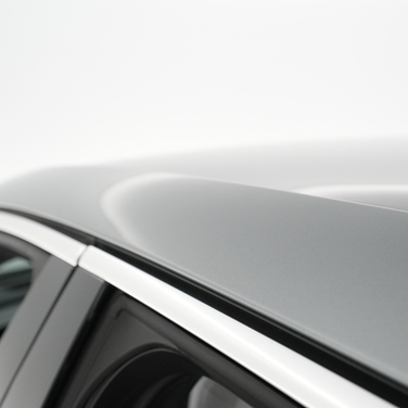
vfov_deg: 42.8
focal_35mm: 39
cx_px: 252
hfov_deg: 42.6
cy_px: 211
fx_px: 520
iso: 2500
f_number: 4.5
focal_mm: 27
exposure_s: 1/100
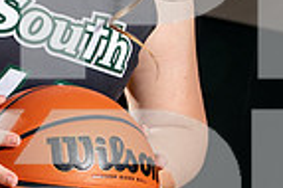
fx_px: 1146
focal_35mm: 146
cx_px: -18
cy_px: -25
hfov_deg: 13.8
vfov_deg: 9.3
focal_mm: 36
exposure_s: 1/250
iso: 400
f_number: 5.6
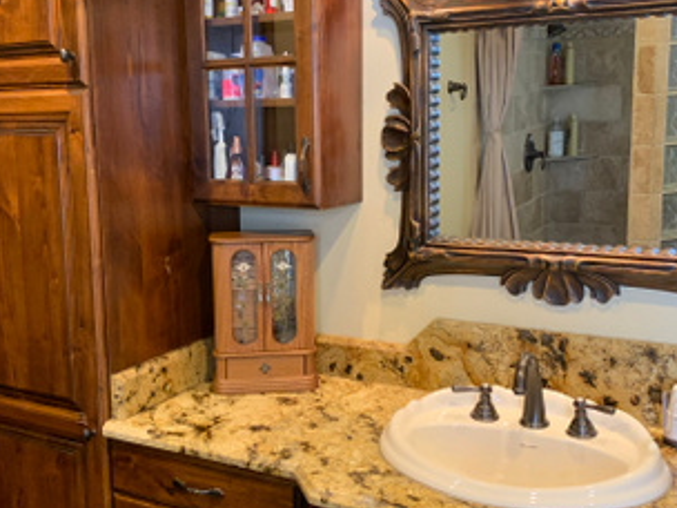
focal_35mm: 41
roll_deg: +1.2
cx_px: 303
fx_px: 802
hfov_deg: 45.7
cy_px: 254
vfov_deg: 35.1
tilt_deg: -9.7
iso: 320
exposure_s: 1/60
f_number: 1.8
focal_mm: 4.25
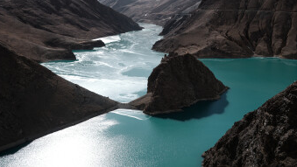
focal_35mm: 40
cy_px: 55
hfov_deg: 50.5
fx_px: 315
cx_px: 146
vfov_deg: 29.5
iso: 50
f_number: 10
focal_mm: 45
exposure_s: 1/60
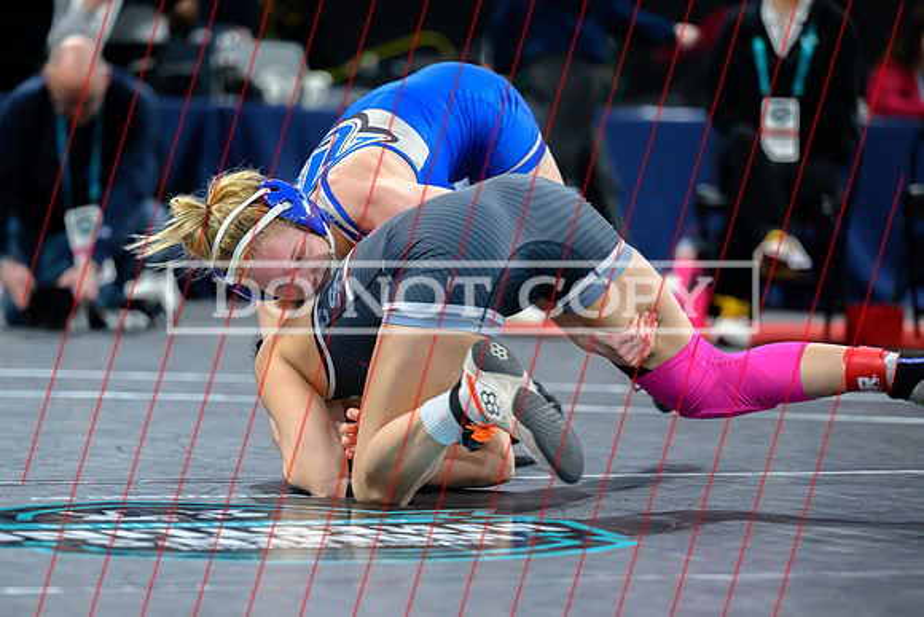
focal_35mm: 191
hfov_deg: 10.7
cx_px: 399
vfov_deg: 7.2
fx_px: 4914
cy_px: 356
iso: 3600
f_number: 2.8
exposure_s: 1/800
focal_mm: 150
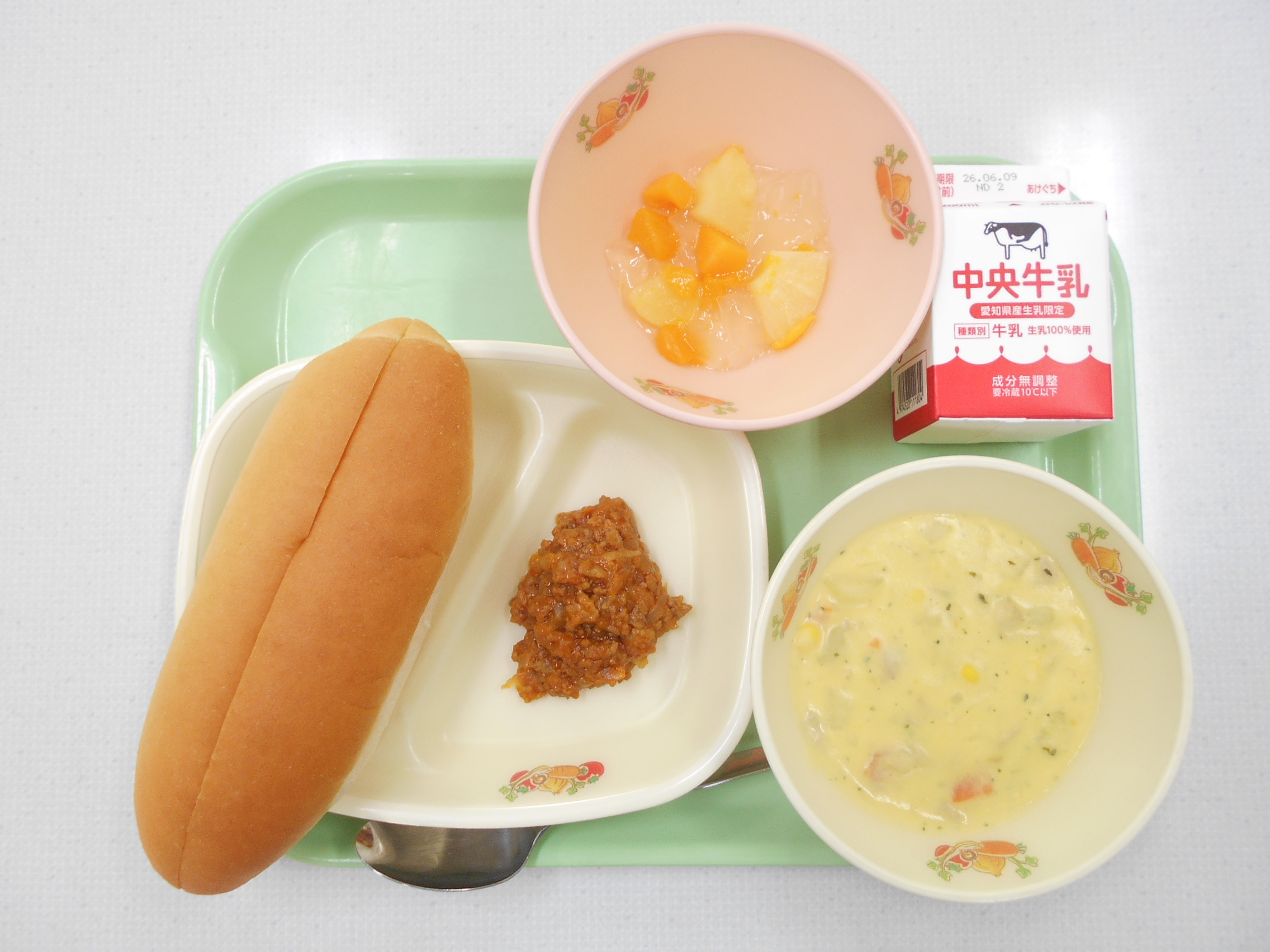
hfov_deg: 67.3
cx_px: 635
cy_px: 476
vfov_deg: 53.1
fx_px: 954
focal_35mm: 26
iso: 125
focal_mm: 4.6
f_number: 3.2
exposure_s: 1/30
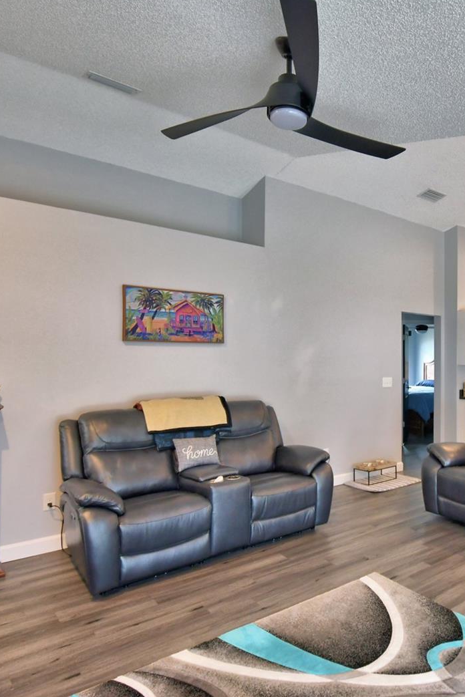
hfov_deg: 52.8
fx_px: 445
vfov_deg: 76.1
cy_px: 348
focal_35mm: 23
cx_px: 346
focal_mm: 10
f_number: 4.5
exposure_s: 1/30
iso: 560
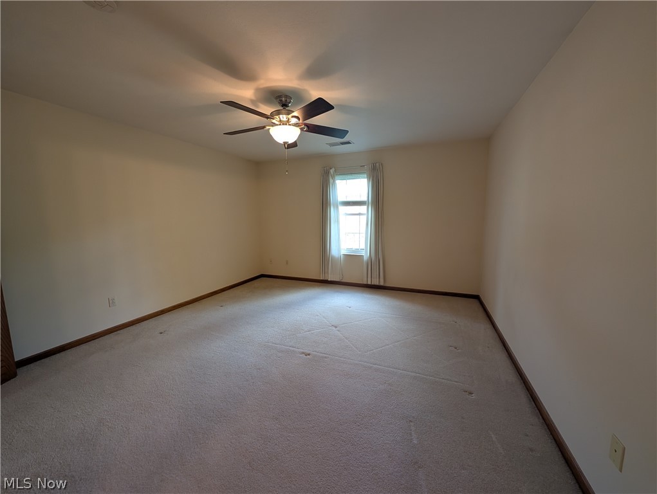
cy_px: 247
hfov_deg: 110.5
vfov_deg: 94.6
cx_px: 328
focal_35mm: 12
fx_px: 228
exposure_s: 1/60
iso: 78
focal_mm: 2.02
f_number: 1.7
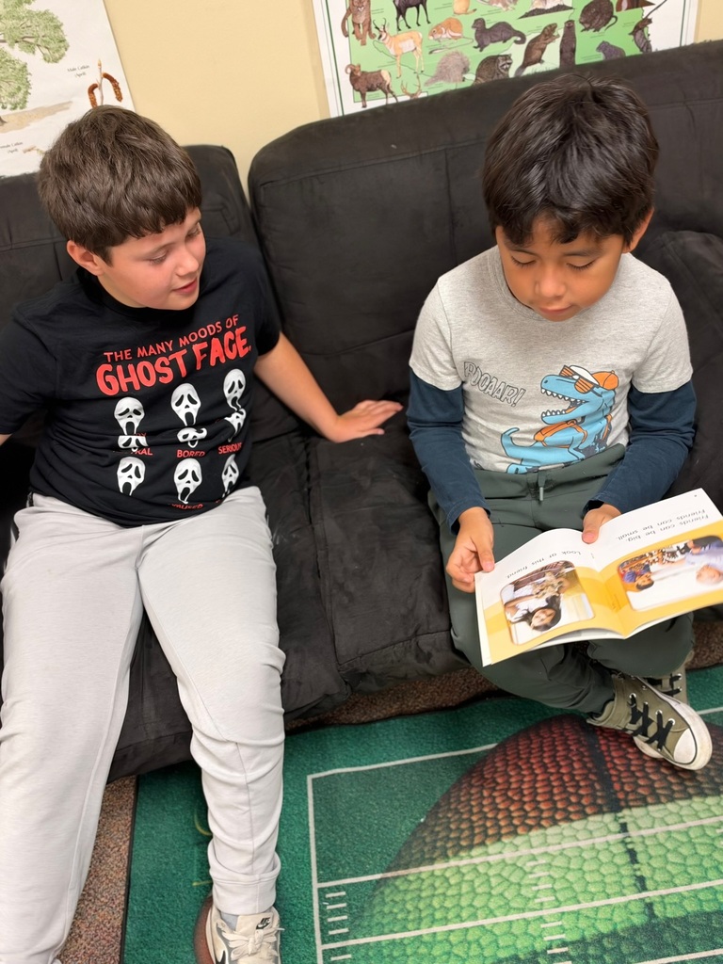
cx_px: 362
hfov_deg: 44.2
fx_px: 891
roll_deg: +9.5
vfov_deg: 56.8
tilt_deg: -43.3
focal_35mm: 32
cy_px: 482
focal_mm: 6.93
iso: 320
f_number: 1.8
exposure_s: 1/60
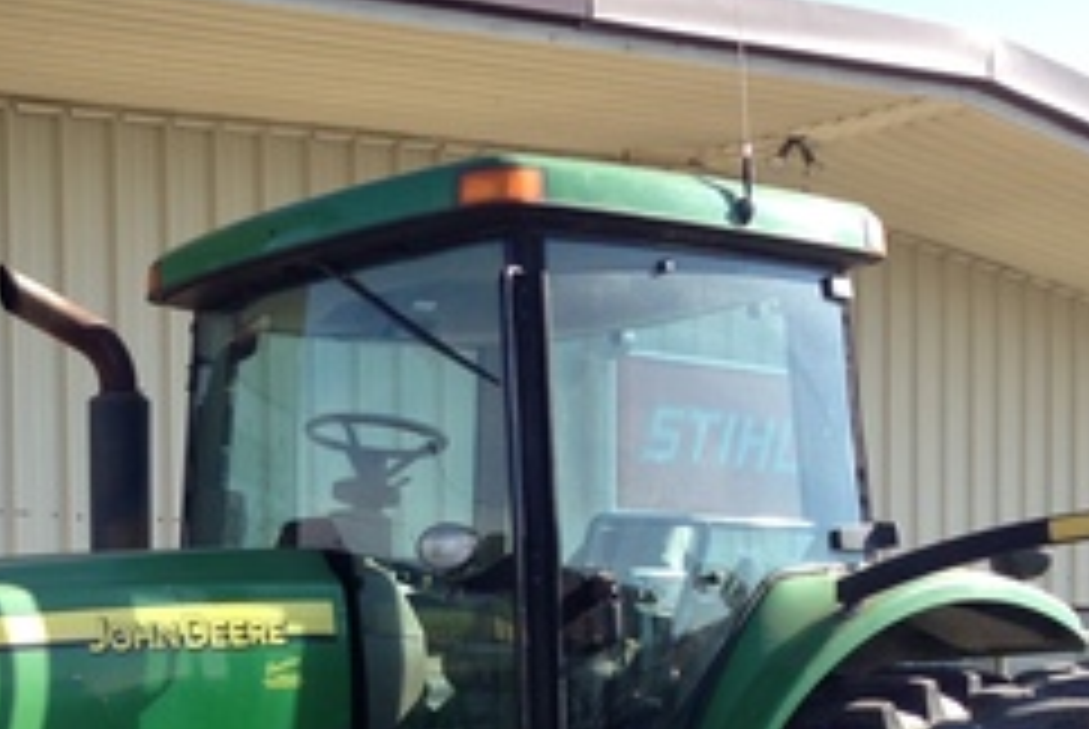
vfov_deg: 17.1
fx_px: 2332
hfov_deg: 25.7
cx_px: 171
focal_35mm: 77
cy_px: 824
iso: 50
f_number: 2.4
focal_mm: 4.13
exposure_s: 1/547
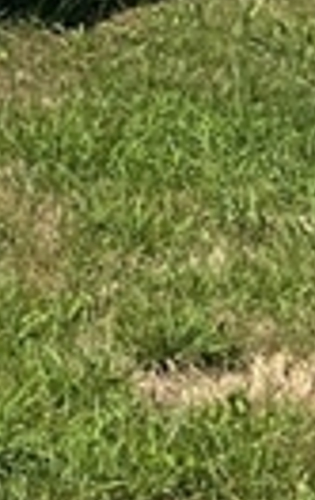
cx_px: -444
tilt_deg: +0.1
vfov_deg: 11.6
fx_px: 2188
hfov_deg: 7.7
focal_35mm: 160
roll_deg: -0.4
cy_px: -519
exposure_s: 1/6993
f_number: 1.5
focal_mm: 5.7
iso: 50
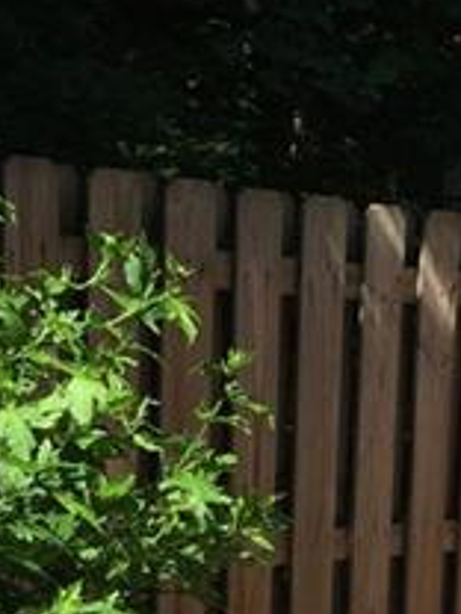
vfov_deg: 17.7
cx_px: 606
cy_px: 685
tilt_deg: -8.7
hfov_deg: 13.3
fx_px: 1900
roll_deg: -2.7
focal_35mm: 107
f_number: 2.2
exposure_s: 1/1883
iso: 32
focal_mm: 4.15
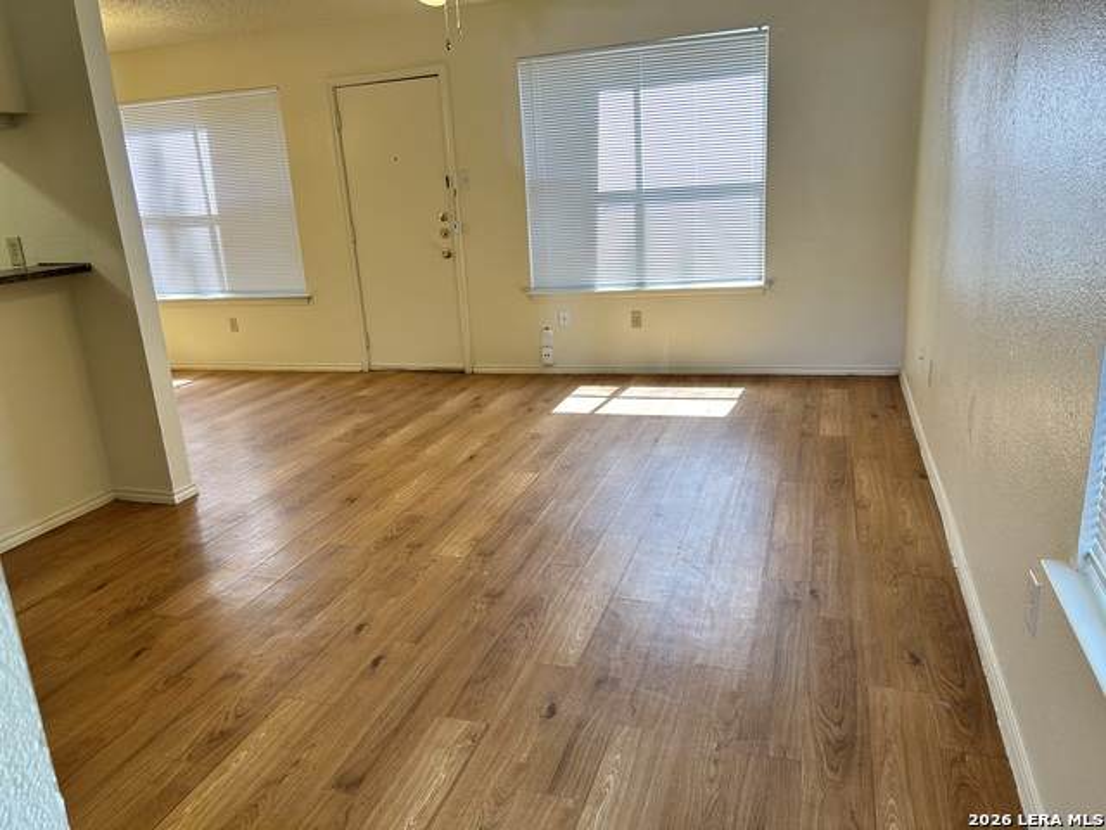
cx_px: 553
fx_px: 831
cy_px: 415
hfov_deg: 67.3
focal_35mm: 26
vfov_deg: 53.1
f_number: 1.5
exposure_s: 1/120
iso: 80
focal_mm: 5.7
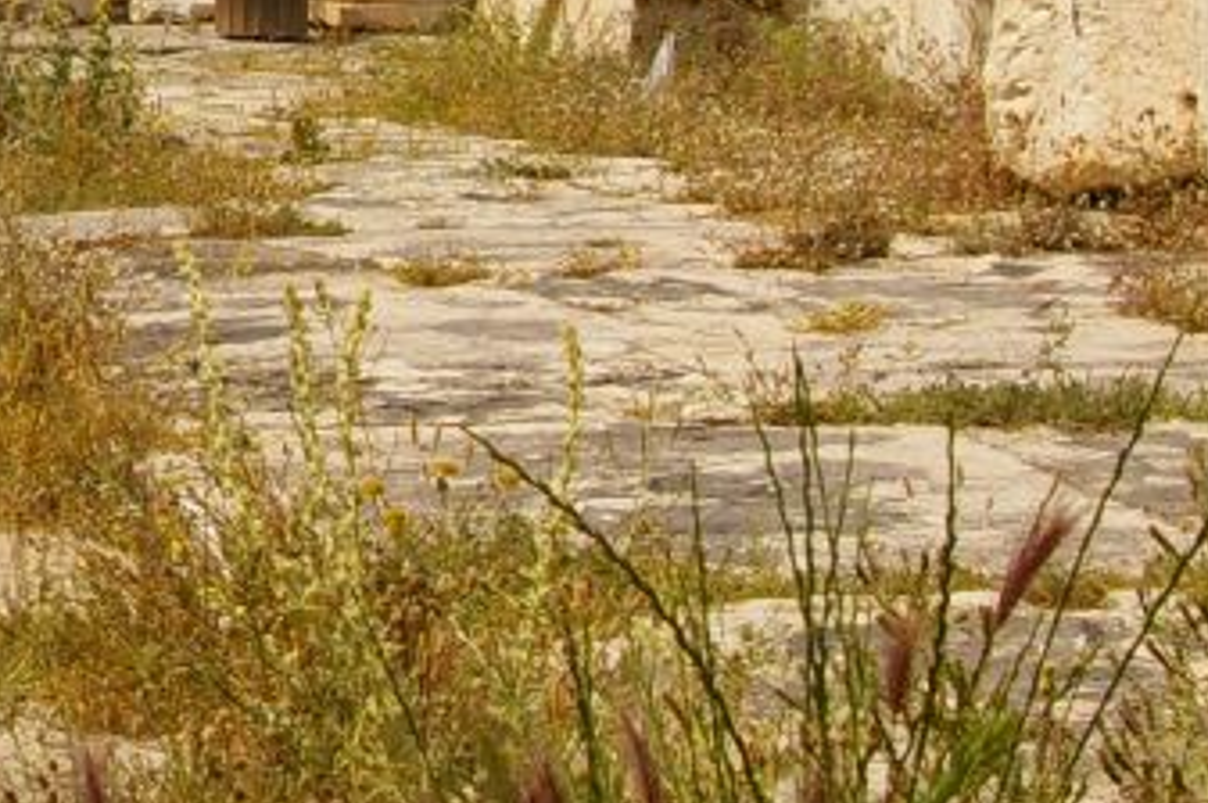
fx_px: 4961
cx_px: -613
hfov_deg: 13.1
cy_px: -350
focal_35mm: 148
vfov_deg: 9.0
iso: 200
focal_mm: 26
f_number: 13
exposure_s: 1/250
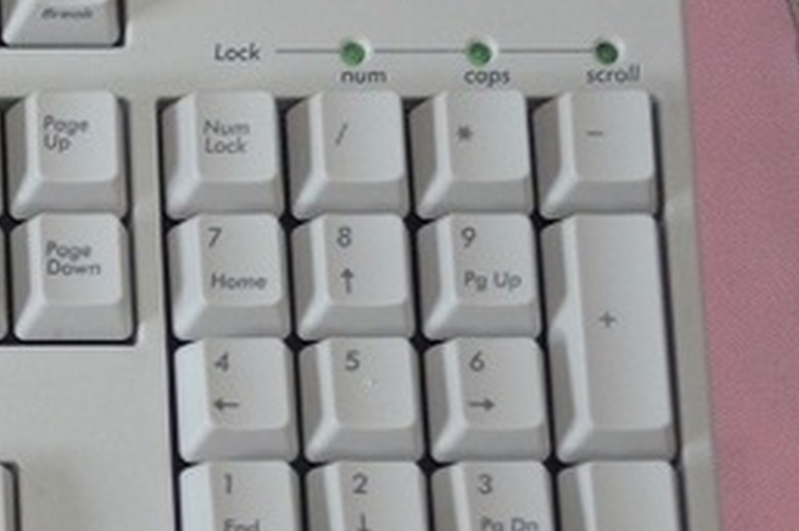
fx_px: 5054
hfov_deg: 8.6
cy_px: 264
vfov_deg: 6.0
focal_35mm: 228
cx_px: -746
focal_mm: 38
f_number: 5
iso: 1400
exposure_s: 1/60
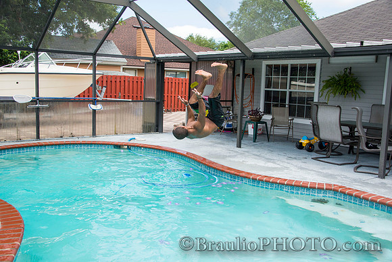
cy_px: 131
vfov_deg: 36.9
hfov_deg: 53.1
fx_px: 392
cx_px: 196
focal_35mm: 36
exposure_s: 1/1000
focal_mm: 36
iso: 400
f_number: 7.1
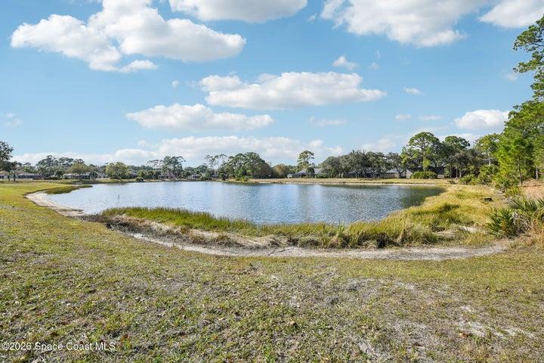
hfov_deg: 104.3
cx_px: 272
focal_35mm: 14
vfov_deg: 81.2
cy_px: 182
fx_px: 212
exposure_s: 1/500
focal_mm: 14
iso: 400
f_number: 8
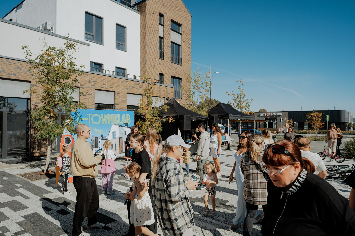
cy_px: 118
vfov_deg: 53.1
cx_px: 178
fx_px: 237
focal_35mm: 24
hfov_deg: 73.7
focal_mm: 24
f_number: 4
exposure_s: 1/800
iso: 100
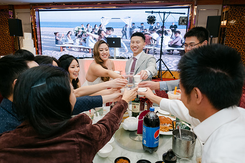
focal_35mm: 24
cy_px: 82
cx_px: 122
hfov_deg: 73.7
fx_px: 163
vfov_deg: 53.2
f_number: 2.8
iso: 800
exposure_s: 1/125
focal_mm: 16
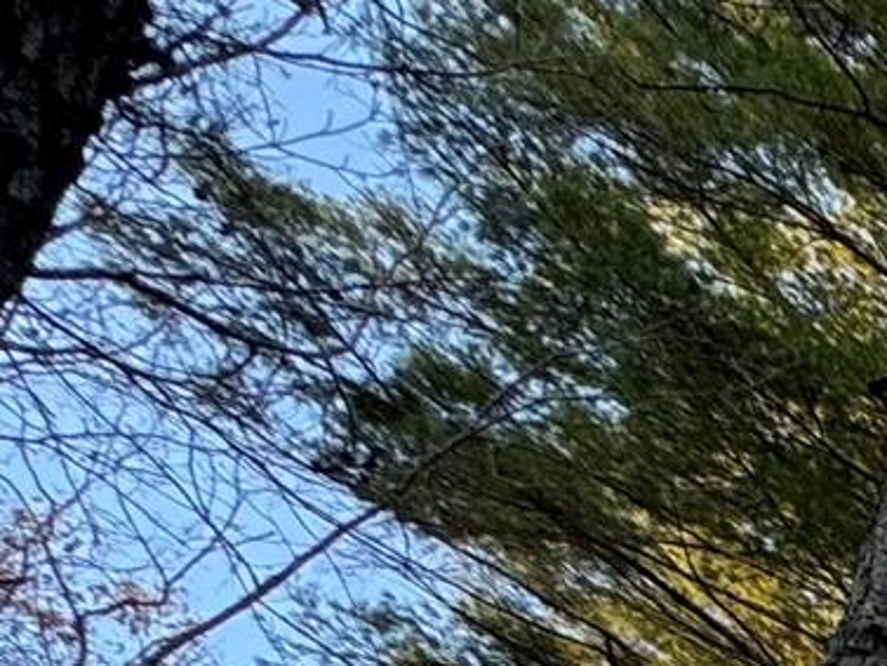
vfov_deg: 12.6
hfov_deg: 13.4
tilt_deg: +21.3
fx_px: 1948
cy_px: 1789
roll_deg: -0.8
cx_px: 2353
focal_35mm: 76
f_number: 2.2
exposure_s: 1/99
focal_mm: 2.22
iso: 40
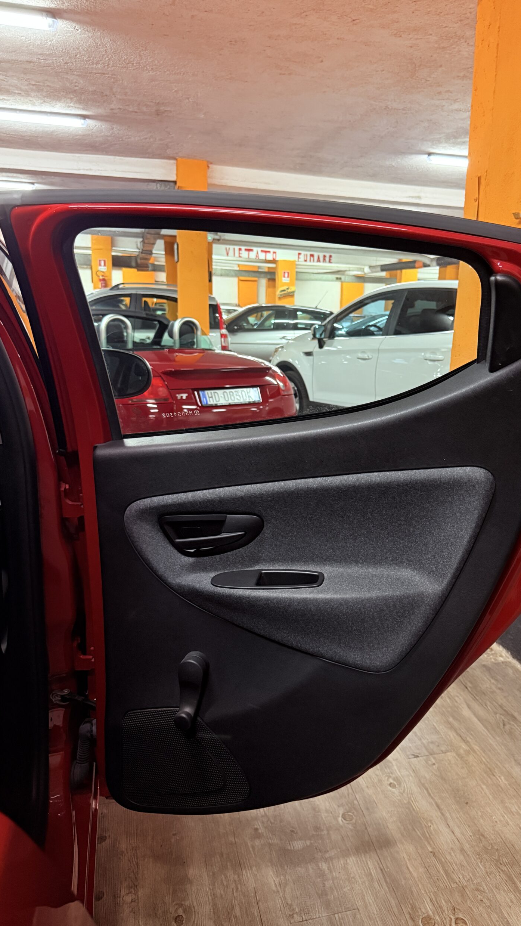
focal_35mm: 27
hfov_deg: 42.5
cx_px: 334
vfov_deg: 69.8
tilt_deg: -10.8
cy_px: 453
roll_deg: -1.7
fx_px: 663
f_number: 1.78
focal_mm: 6.76
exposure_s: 1/50
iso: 640
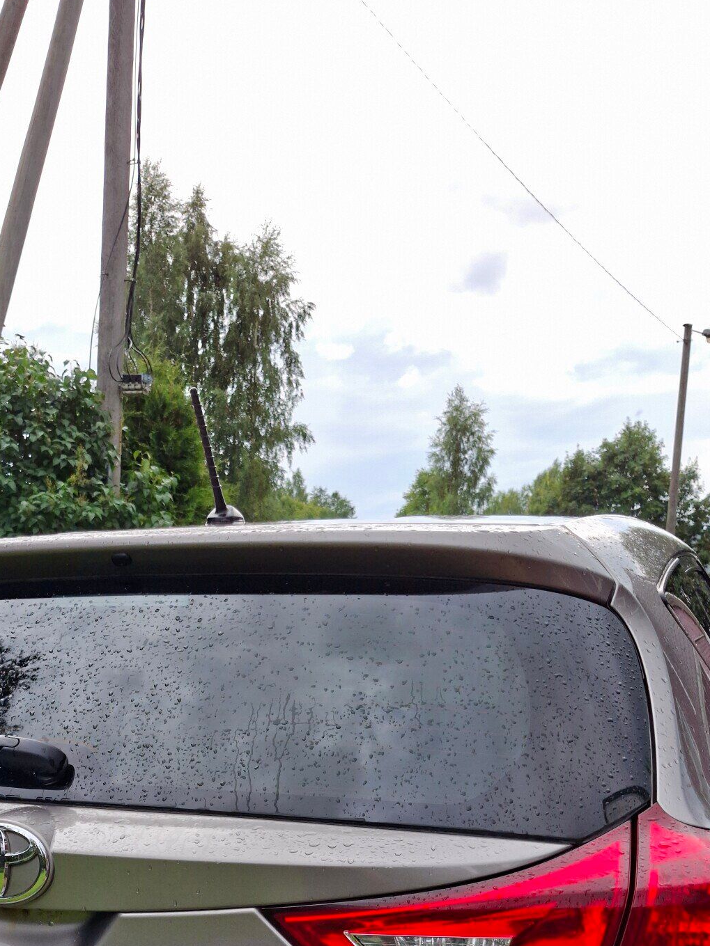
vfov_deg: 39.3
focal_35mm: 44
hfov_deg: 32.0
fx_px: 1203
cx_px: 141
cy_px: 883
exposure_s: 1/194
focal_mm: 5.54
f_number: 1.8
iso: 50
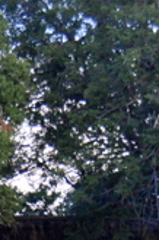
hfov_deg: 4.1
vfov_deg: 6.1
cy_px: 323
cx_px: 156
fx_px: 2231
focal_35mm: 336
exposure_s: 1/100
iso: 400
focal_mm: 46
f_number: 5.3
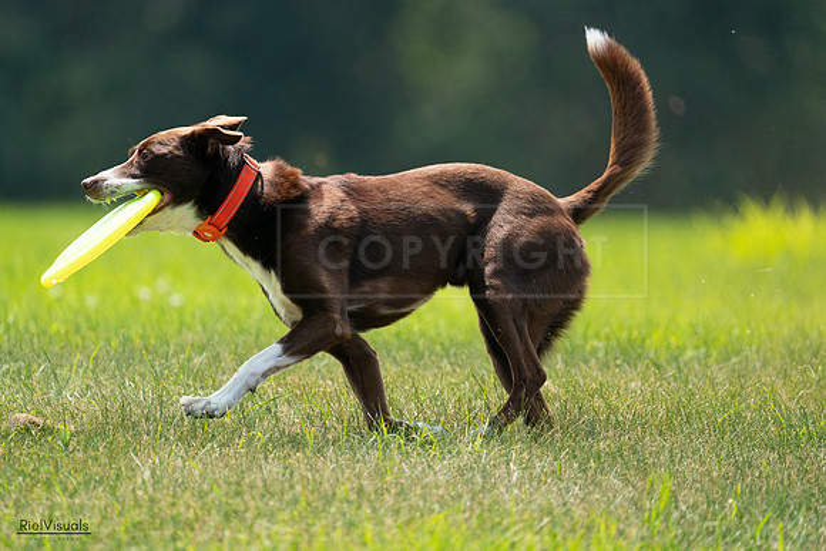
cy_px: 276
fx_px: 13769
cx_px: 413
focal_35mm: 600
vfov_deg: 2.3
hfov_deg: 3.4
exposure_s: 1/4000
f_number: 6.3
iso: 1600
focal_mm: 600
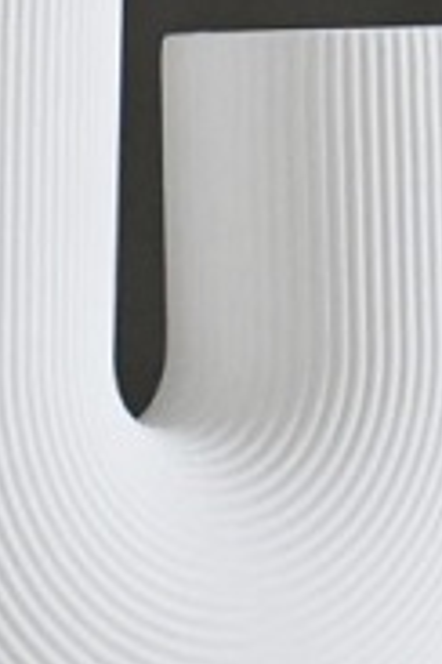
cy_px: -247
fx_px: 5727
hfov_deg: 4.4
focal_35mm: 311
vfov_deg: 6.6
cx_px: 152
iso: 6400
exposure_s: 1/100
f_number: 4.5
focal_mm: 45
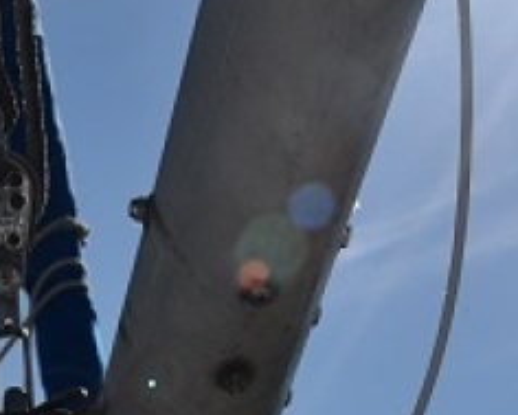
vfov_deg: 11.1
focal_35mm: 136
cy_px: 549
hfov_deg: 13.9
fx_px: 2086
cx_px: 1
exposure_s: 1/640
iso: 200
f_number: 13
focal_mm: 38
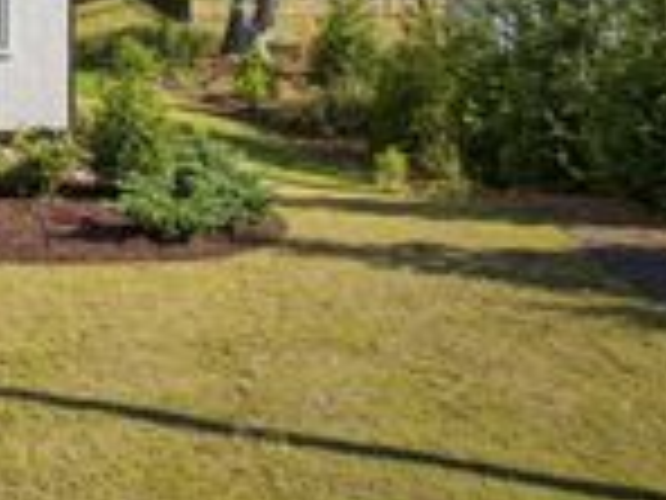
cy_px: -216
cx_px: -338
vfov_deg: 16.8
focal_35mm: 81
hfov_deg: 20.6
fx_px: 1558
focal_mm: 12.3
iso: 100
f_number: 2.8
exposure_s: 1/800
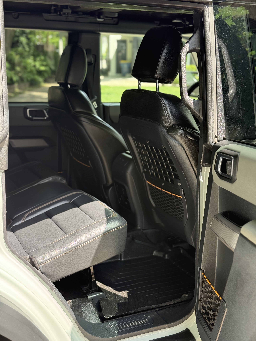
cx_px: 128
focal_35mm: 48
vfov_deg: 39.7
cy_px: 170
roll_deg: -1.6
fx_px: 473
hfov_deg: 30.3
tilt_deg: -13.0
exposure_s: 1/242
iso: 100
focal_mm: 6.76
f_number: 1.78
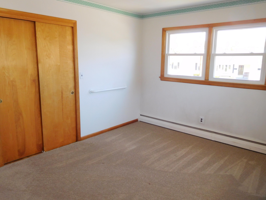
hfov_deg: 69.4
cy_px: 100
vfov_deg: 54.9
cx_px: 133
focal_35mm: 25
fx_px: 192
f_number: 3.4
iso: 125
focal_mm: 4.5
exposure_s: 1/40
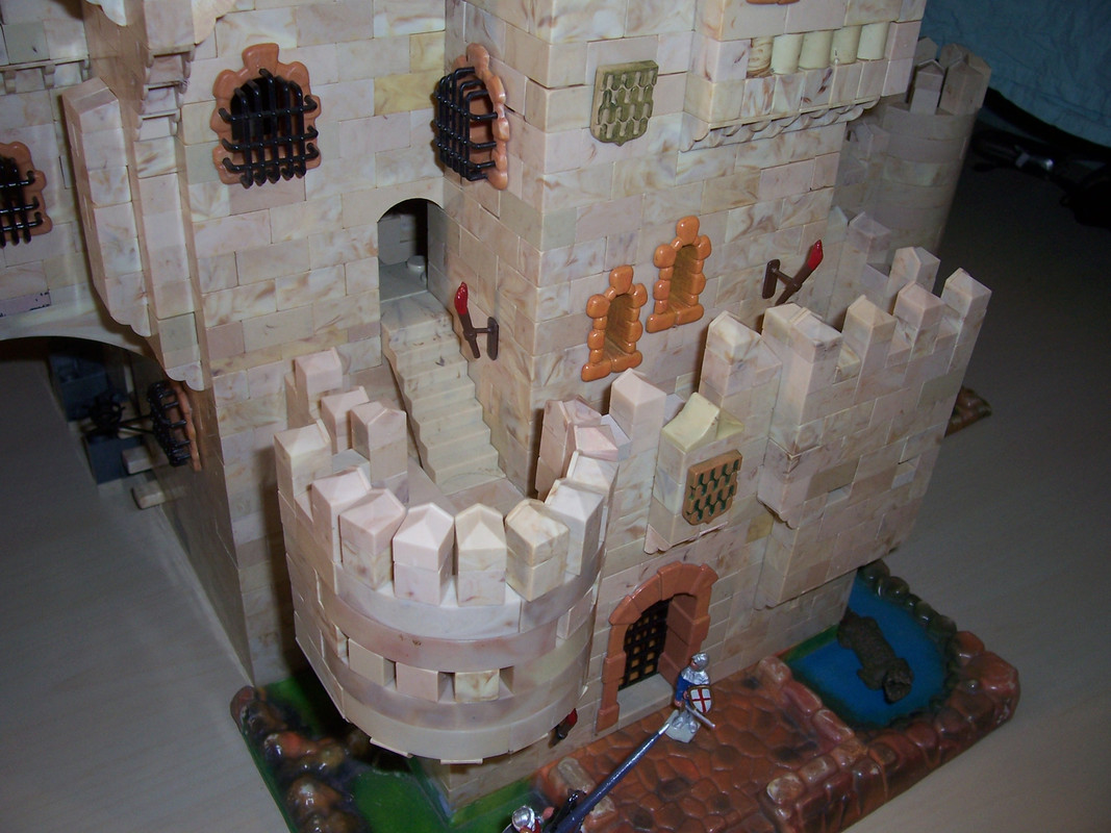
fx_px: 1091
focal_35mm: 34
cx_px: 556
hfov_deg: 54.0
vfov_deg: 41.8
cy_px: 416
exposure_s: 1/60
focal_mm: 5.6
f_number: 2.7
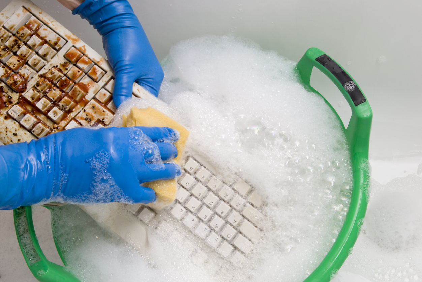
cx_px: 211
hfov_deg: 43.6
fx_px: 528
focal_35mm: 45
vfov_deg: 29.9
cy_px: 141
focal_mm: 30
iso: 100
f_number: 9
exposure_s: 1/60
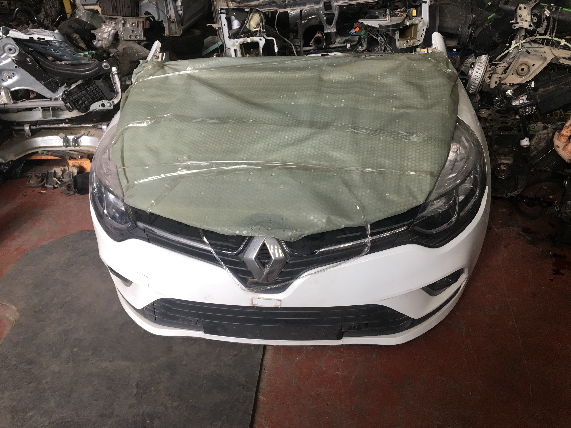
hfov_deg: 61.7
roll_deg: +4.0
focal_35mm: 29
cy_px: 214
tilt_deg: -31.6
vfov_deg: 48.2
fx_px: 478
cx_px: 286
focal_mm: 4.15
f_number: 2.2
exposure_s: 1/33
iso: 25
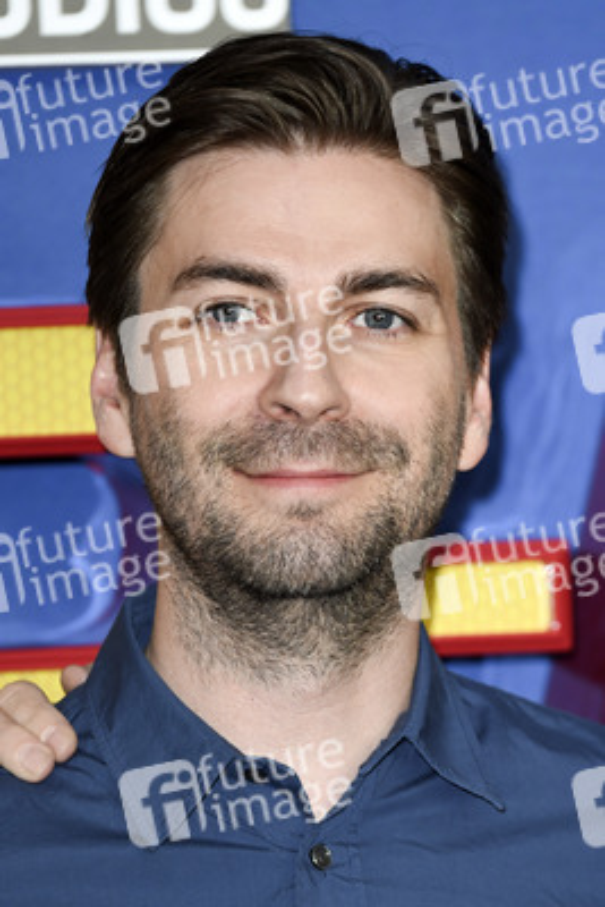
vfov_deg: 6.4
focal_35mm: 320
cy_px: 454
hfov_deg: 4.3
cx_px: 302
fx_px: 8059
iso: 1000
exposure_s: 1/250
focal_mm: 320
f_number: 5.6
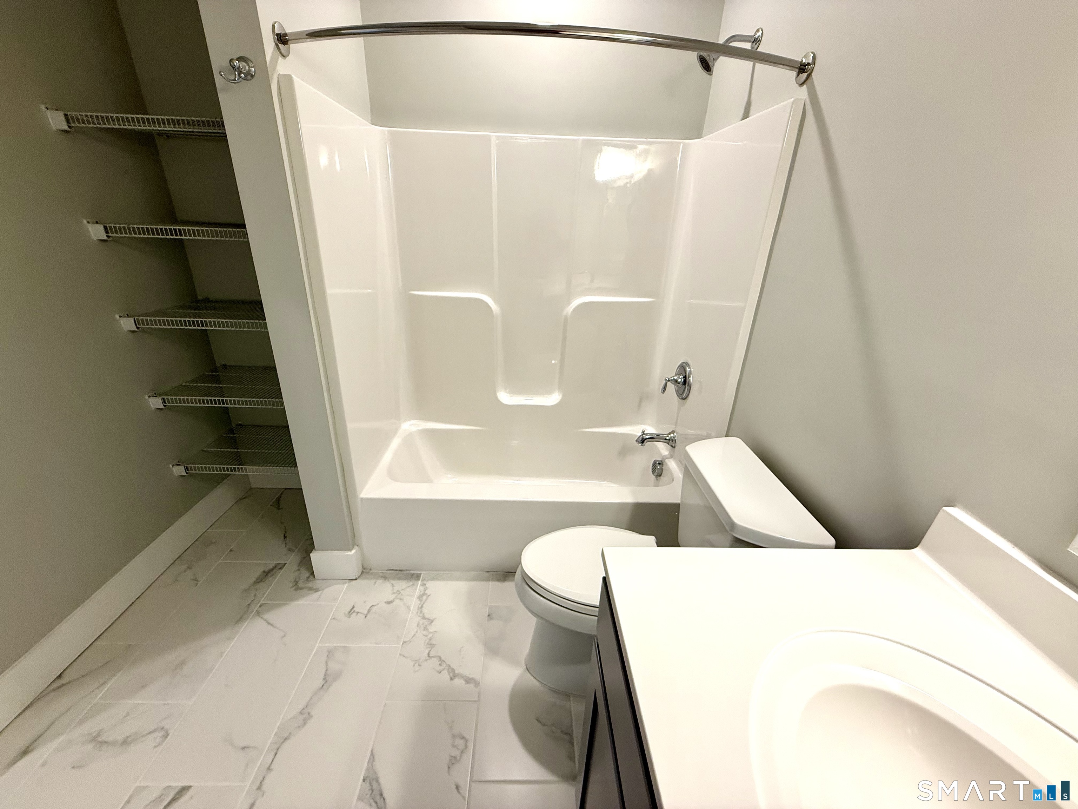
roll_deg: -2.6
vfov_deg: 85.7
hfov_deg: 102.1
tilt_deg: -23.4
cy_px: 404
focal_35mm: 14
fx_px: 436
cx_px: 539
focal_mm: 2.22
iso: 200
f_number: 2.2
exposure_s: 1/120
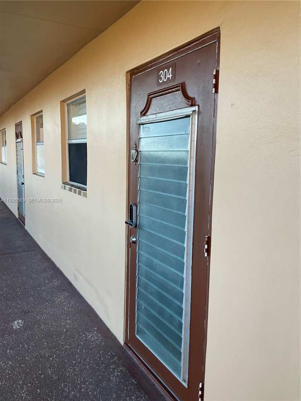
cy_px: 200
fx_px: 336
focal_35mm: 29
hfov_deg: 48.2
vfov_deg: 61.6
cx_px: 150
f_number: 1.8
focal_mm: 3
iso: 20
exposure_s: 1/120
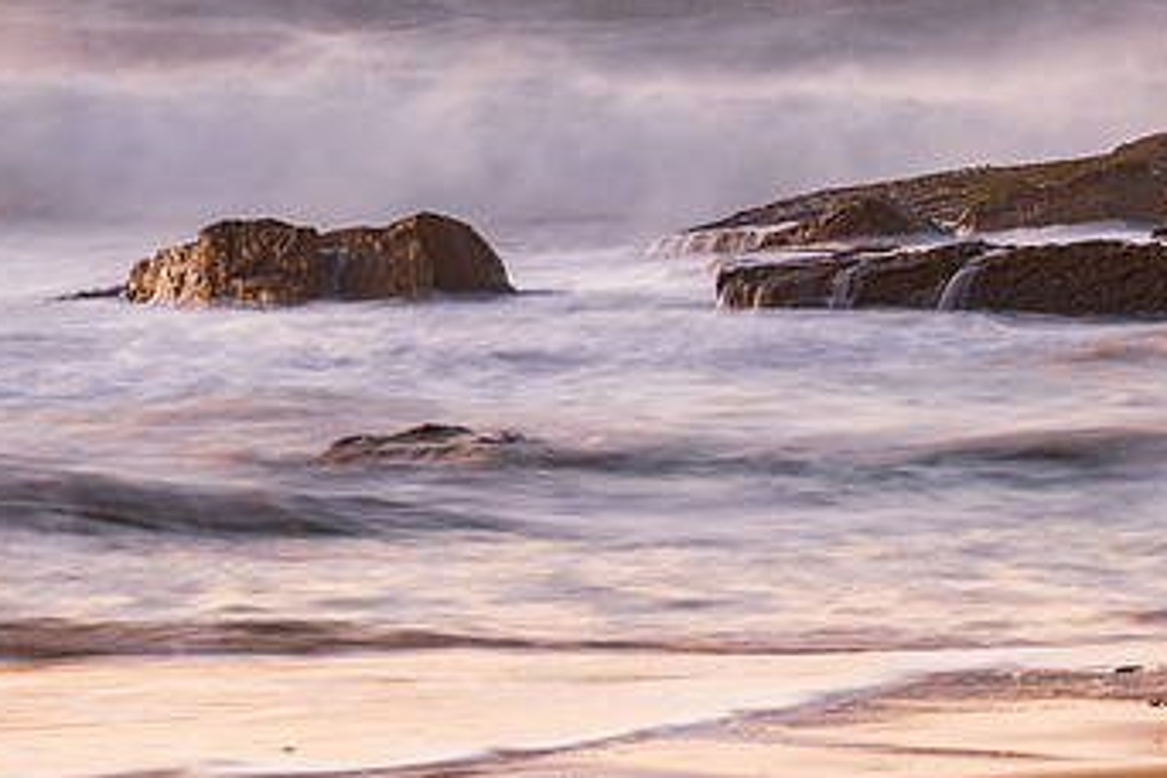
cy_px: 210
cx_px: 805
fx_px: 6807
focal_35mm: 210
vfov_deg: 6.5
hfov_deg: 9.8
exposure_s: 1.3
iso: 64
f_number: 9
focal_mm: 120
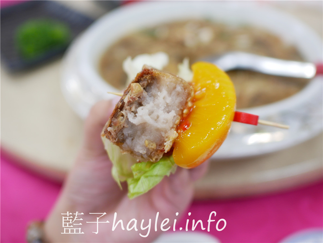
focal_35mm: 30
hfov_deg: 60.0
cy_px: 122
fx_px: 280
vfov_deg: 46.8
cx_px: 162
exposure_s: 1/60
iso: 250
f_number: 1.7
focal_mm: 15
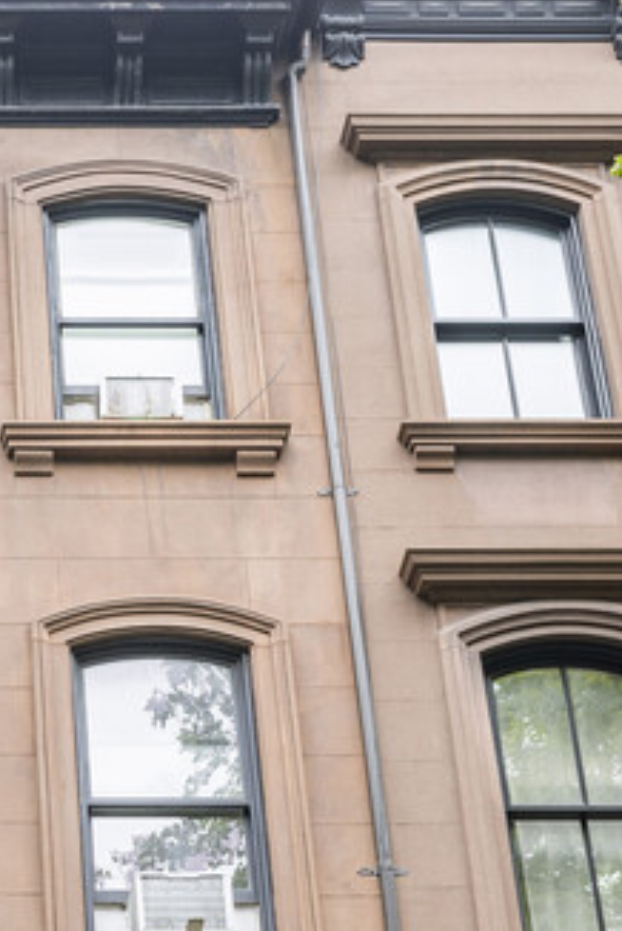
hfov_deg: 14.2
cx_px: -204
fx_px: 2379
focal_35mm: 92
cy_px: 1042
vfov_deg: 21.0
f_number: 8
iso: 100
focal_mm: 30
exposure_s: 1/25
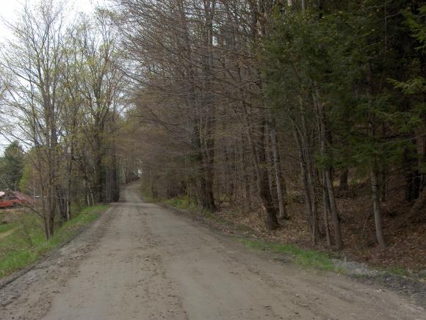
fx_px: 480
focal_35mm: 39
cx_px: 213
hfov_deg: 47.8
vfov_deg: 36.9
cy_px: 160
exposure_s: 1/351
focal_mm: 8
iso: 100
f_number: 4.8
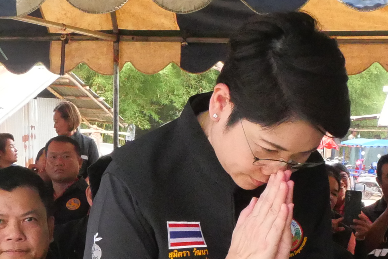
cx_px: 210
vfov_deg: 12.3
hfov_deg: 18.4
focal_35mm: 111
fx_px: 1197
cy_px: 217
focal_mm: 14
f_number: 9
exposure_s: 1/500
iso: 3200
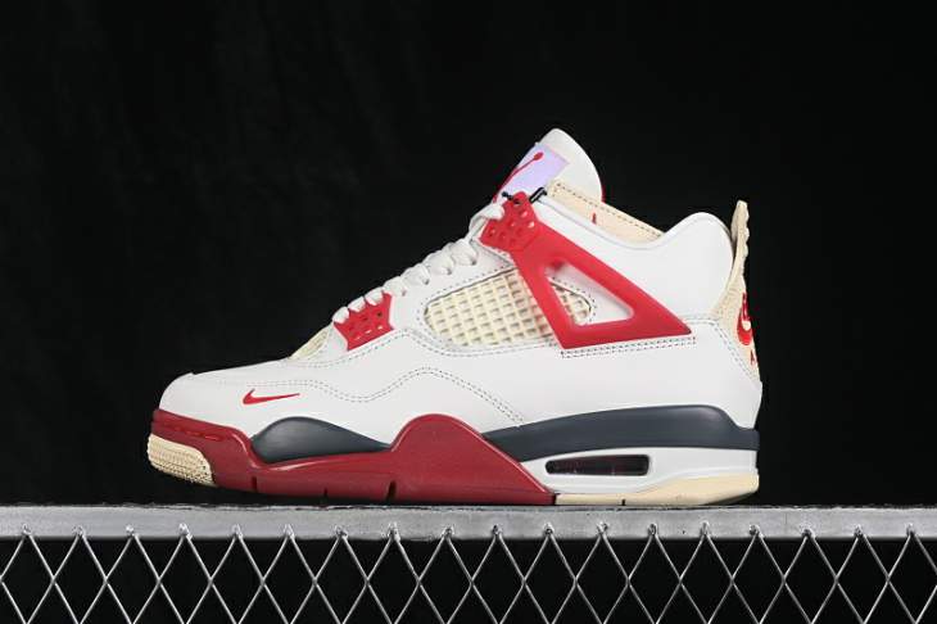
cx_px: 468
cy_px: 312
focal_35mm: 75
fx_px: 1951
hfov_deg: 27.0
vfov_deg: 18.2
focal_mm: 50
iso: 160
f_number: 8
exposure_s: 1/80
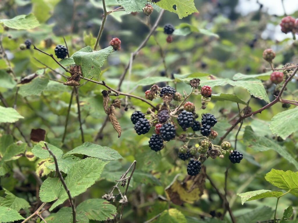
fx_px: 413
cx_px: 149
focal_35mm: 48
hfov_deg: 39.7
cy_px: 112
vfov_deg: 30.3
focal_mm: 6.86
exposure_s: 1/491
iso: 80
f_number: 1.78
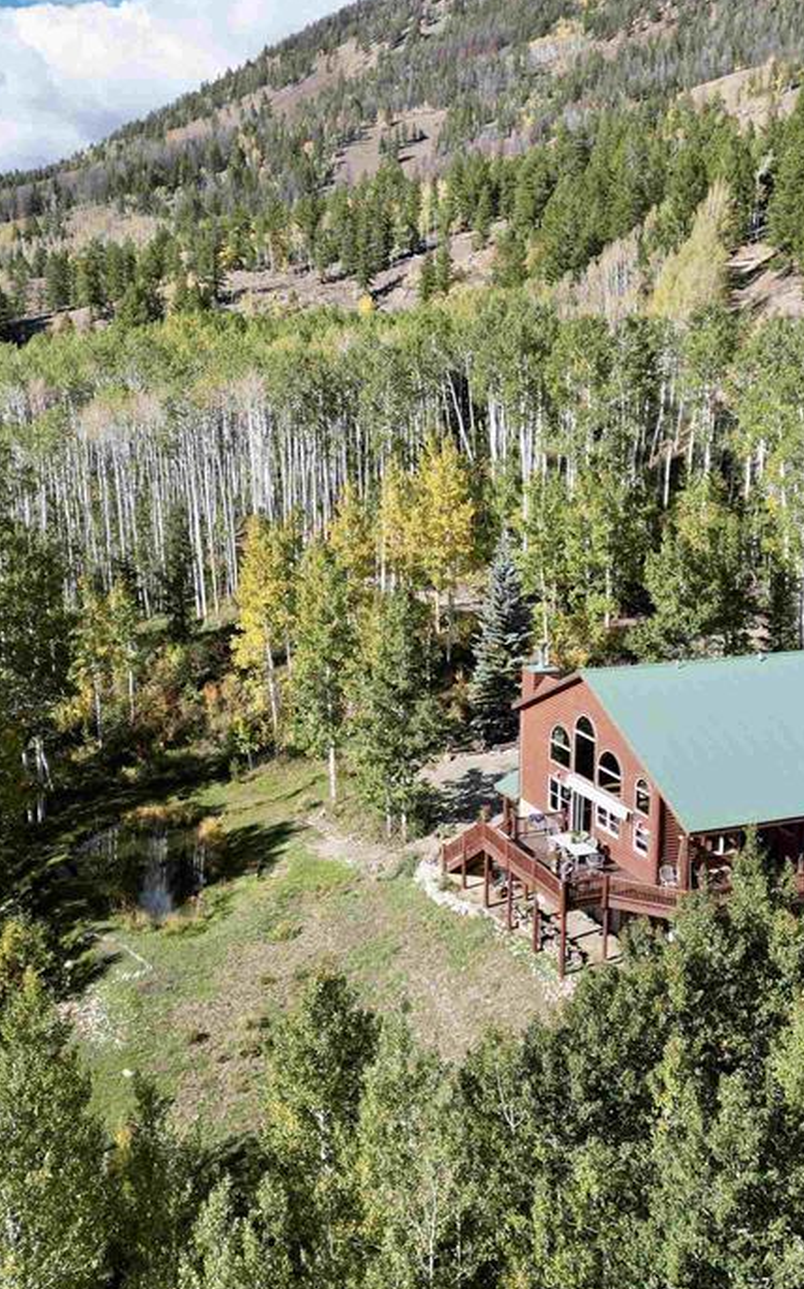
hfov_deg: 33.5
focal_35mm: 38
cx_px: 378
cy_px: 620
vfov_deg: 51.6
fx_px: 1334
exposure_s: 1/2000
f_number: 1.7
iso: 140
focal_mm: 6.72
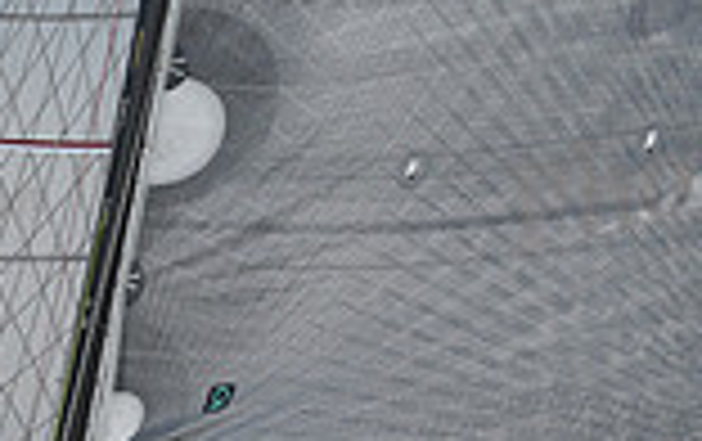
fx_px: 5077
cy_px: 434
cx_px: 279
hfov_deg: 7.9
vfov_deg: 5.0
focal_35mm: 265
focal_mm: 70
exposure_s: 1/640
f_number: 4.5
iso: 500
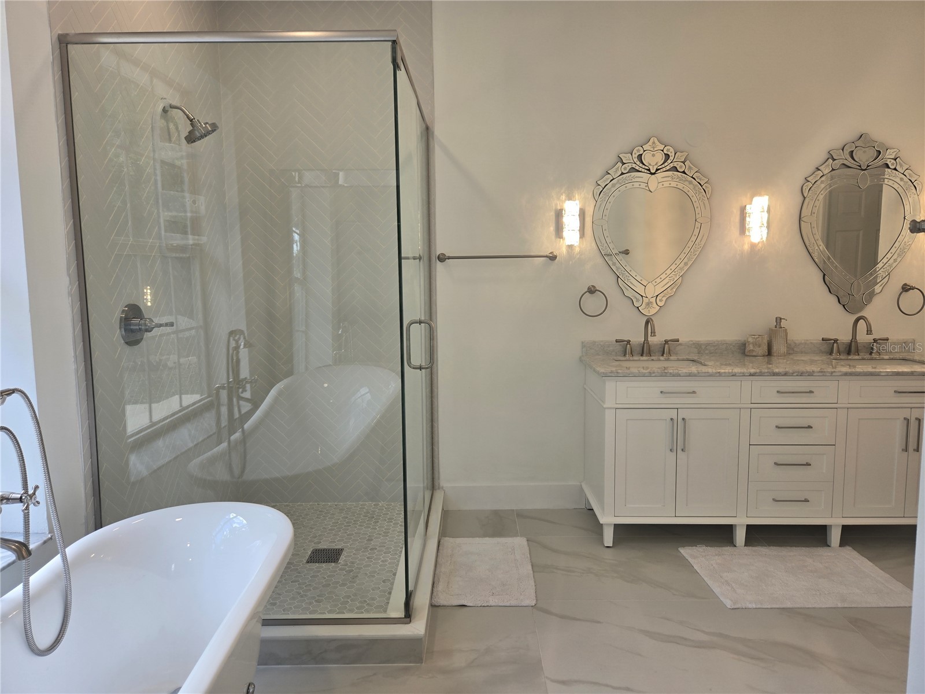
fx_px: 615
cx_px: 462
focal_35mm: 23
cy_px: 347
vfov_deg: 58.9
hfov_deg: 73.9
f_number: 1.8
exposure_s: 1/120
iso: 40
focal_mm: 5.4
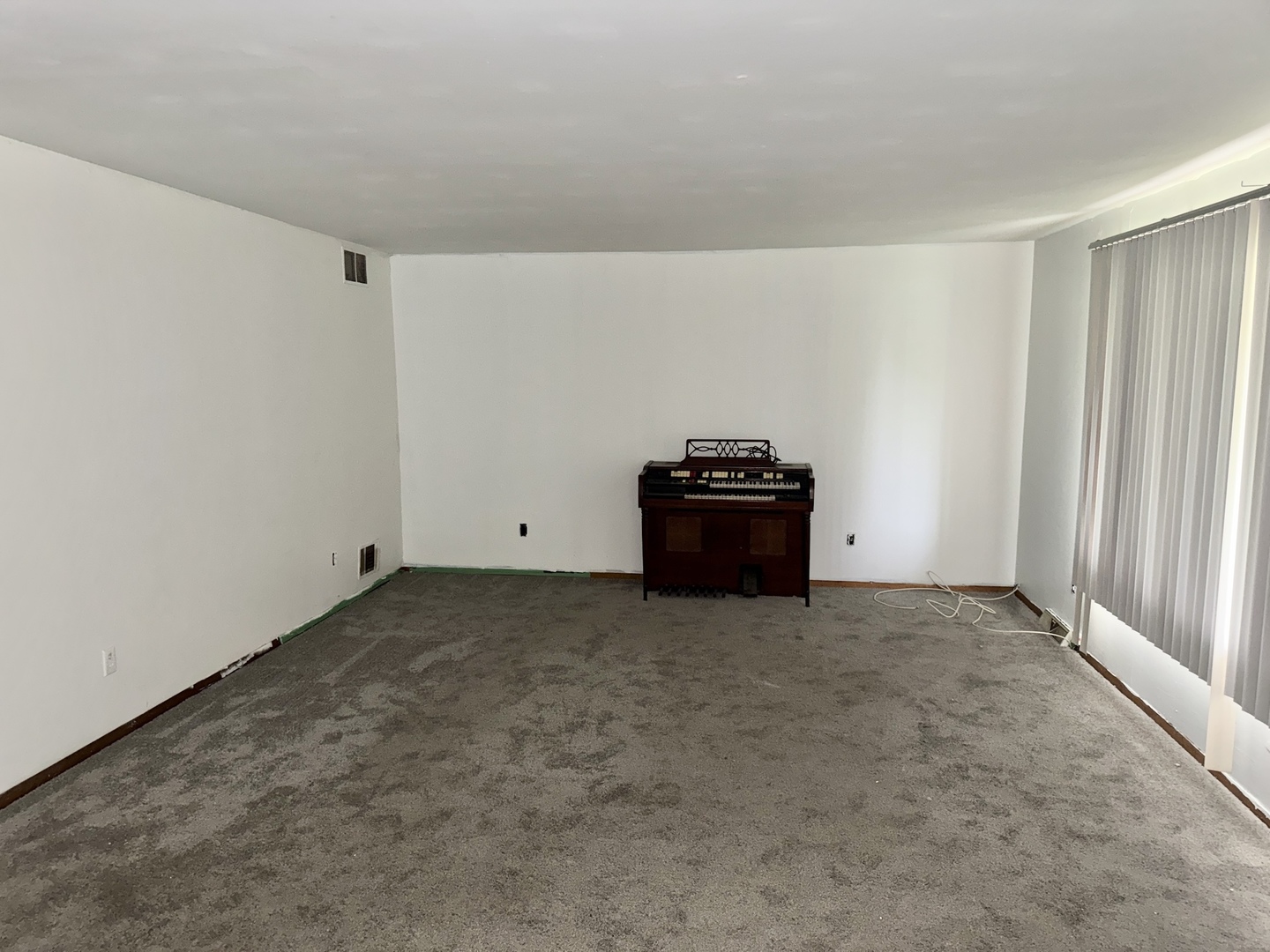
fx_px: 881
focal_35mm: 24
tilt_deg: -5.7
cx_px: 635
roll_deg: -0.7
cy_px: 476
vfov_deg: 56.8
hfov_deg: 71.6
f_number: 1.78
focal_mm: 6.76
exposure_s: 1/11
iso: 160
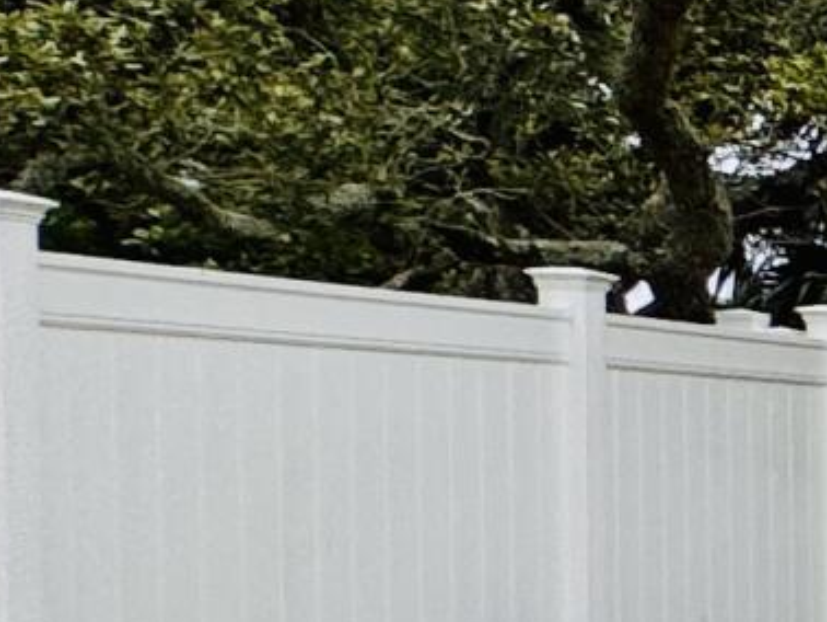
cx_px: 2940
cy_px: 611
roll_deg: -1.3
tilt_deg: -2.5
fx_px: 2654
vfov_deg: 13.2
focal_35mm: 111
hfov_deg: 9.4
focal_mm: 2.22
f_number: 2.2
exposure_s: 1/2208
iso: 40
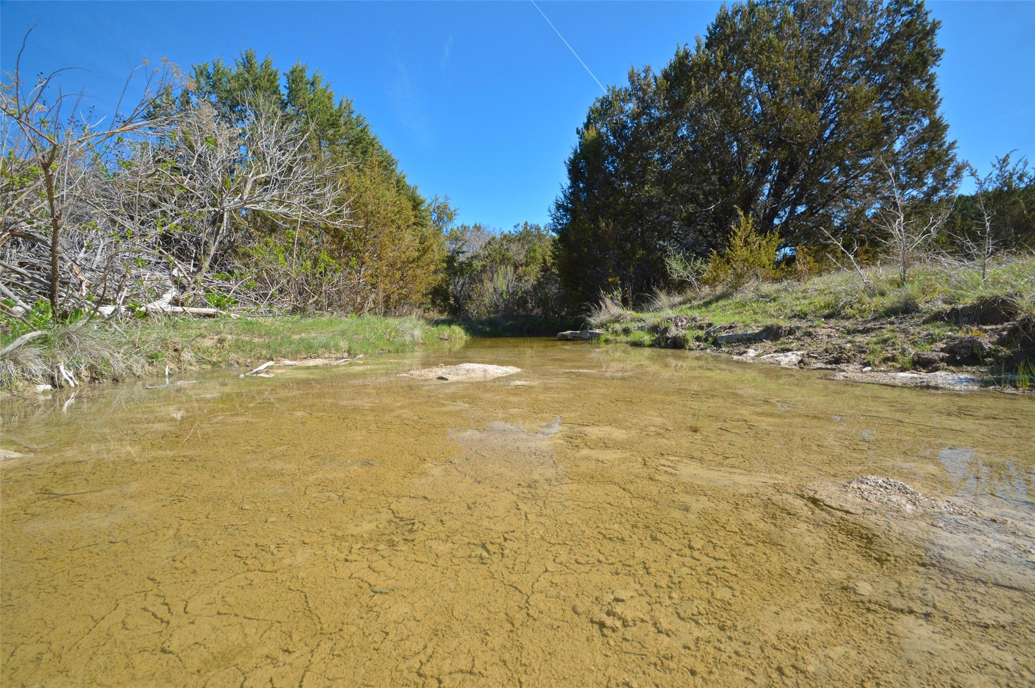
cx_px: 518
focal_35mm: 15
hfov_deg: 100.4
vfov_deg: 77.2
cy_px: 344
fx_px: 431
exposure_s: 1/40
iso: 200
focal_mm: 10
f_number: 16
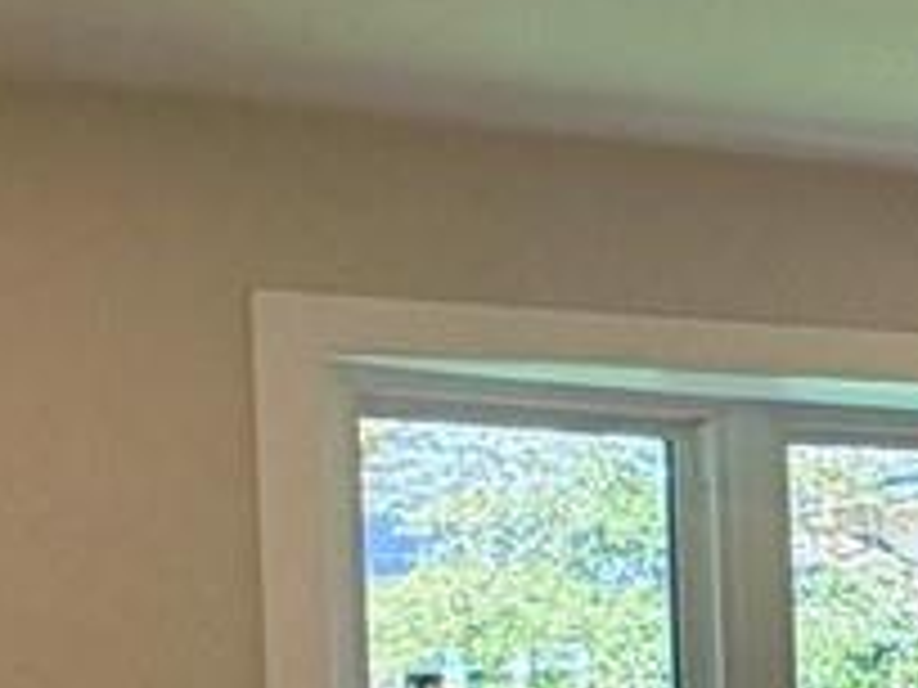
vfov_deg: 13.2
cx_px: 2570
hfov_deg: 11.9
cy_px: 728
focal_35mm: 110
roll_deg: +1.9
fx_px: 2917
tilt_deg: -1.2
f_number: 2.2
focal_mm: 2.22
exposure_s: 1/140
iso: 64
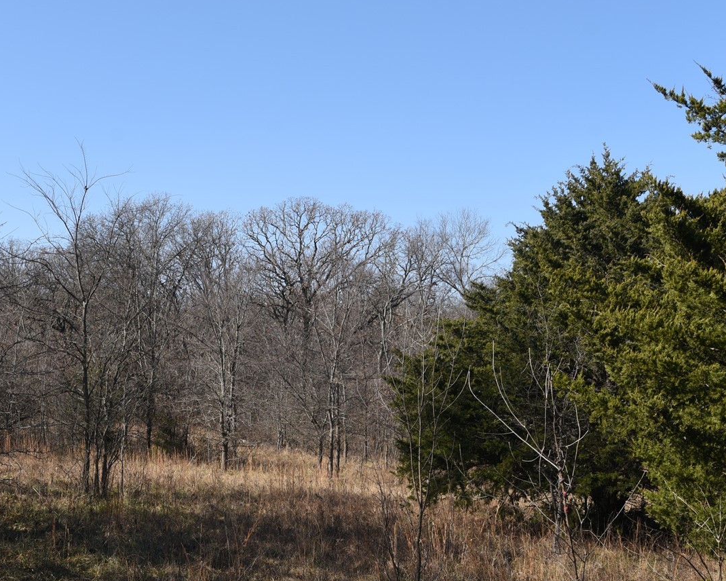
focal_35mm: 50
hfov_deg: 37.1
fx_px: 1074
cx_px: 265
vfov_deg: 30.2
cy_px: 334
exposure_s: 1/200
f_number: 7.1
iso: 100
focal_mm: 28
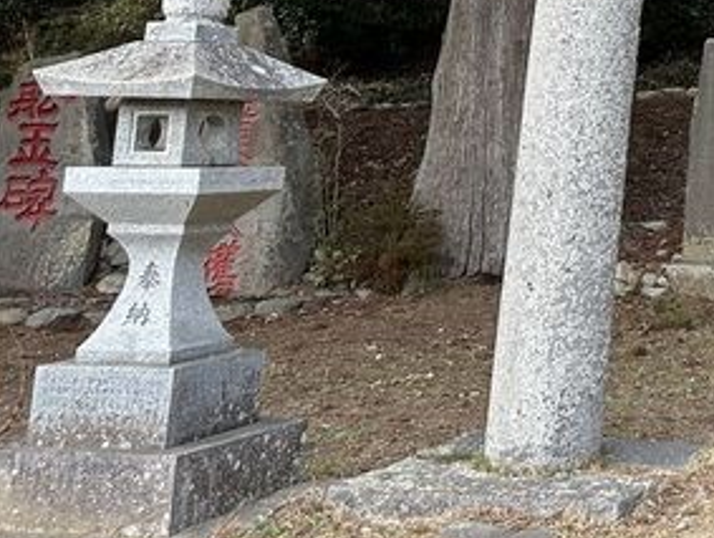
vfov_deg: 19.7
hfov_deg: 23.9
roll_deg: +0.2
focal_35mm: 69
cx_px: 985
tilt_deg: +11.0
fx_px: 1425
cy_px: -155
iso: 80
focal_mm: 6.86
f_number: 1.78
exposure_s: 1/290
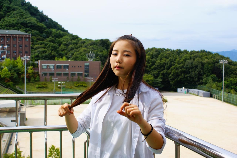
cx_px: 118
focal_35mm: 45
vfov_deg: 29.9
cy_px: 79
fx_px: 297
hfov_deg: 43.6
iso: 100
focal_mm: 30
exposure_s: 1/320
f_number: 5.6
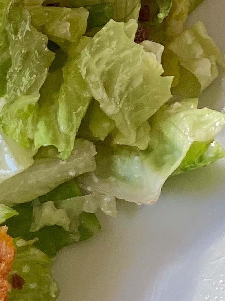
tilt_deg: -66.8
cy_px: 66
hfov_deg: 5.0
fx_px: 2557
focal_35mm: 295
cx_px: -36
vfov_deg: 6.7
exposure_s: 1/122
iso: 40
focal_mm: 6
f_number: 2
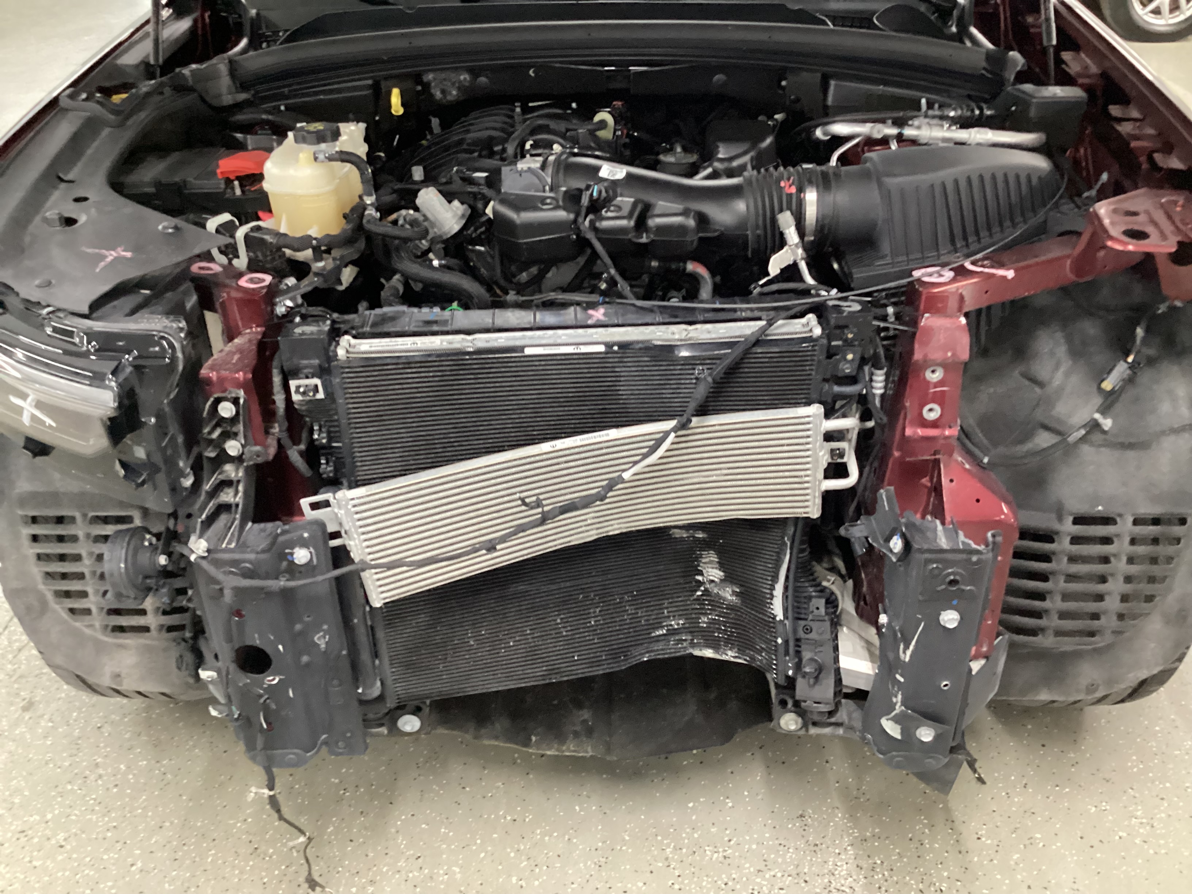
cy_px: 447
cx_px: 596
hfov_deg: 58.4
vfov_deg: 45.4
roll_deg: +0.3
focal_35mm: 31
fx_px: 1067
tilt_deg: -33.7
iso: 640
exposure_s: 1/30
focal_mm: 3.3
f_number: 2.4
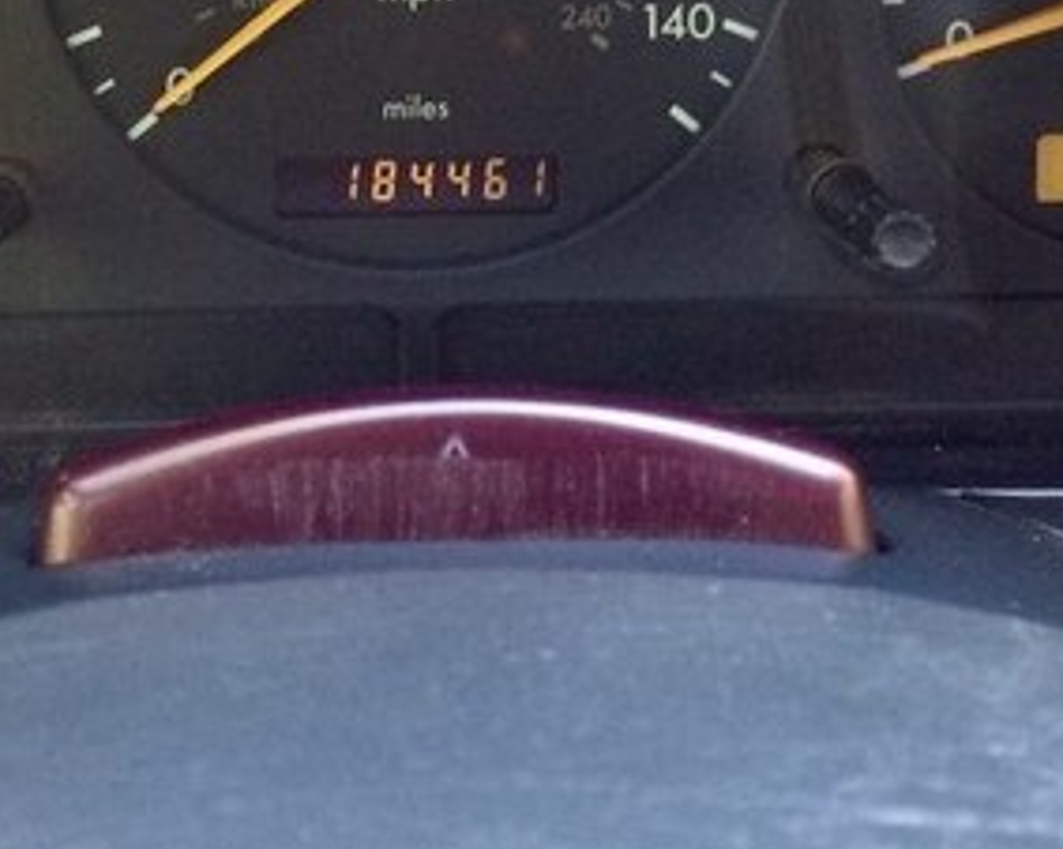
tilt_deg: -23.7
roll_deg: +0.6
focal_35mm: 66
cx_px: 454
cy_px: -62
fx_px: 2075
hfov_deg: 28.7
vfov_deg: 22.0
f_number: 2.2
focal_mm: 4.15
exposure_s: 1/33
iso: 160
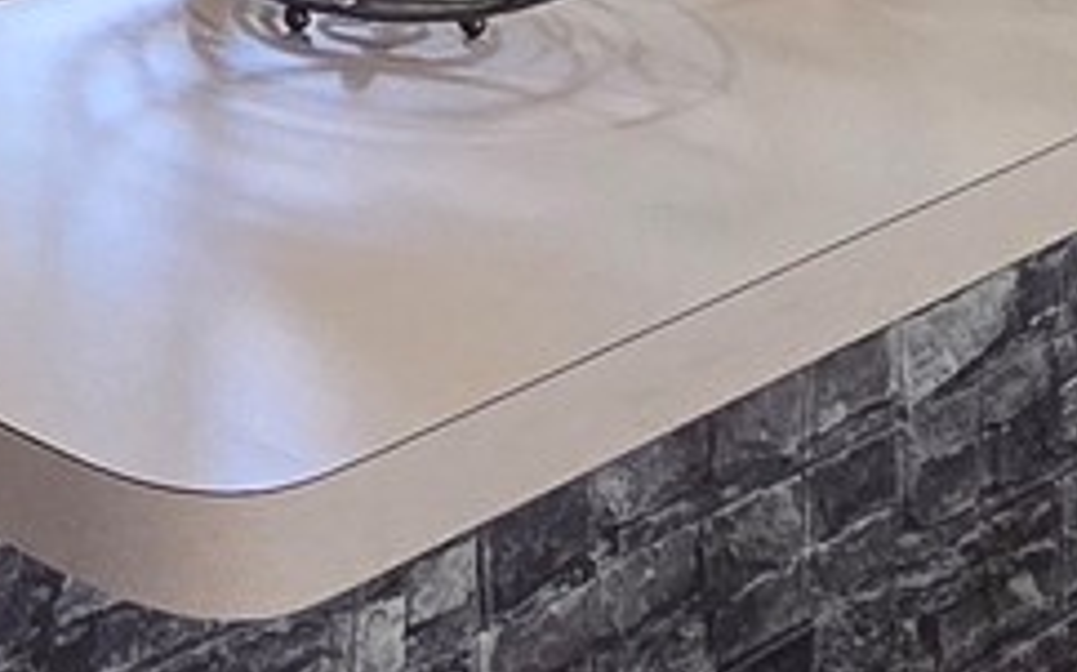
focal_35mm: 91
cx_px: -641
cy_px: -975
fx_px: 2670
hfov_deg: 19.3
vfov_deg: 11.6
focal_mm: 2.2
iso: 200
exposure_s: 1/120
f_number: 2.2
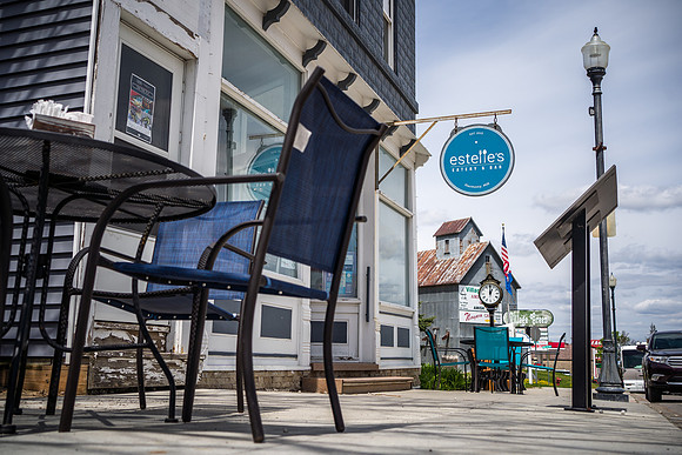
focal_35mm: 39
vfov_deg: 34.5
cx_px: 337
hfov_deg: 49.9
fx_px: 732
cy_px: 205
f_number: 5
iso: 100
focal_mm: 35
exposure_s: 1/800
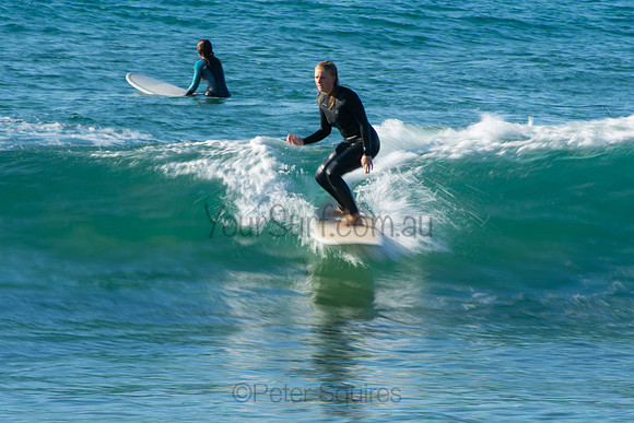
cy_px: 212
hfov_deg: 3.4
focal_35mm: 600
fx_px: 10569
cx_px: 317
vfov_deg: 2.3
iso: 100
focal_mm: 400
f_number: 22
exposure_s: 1/20
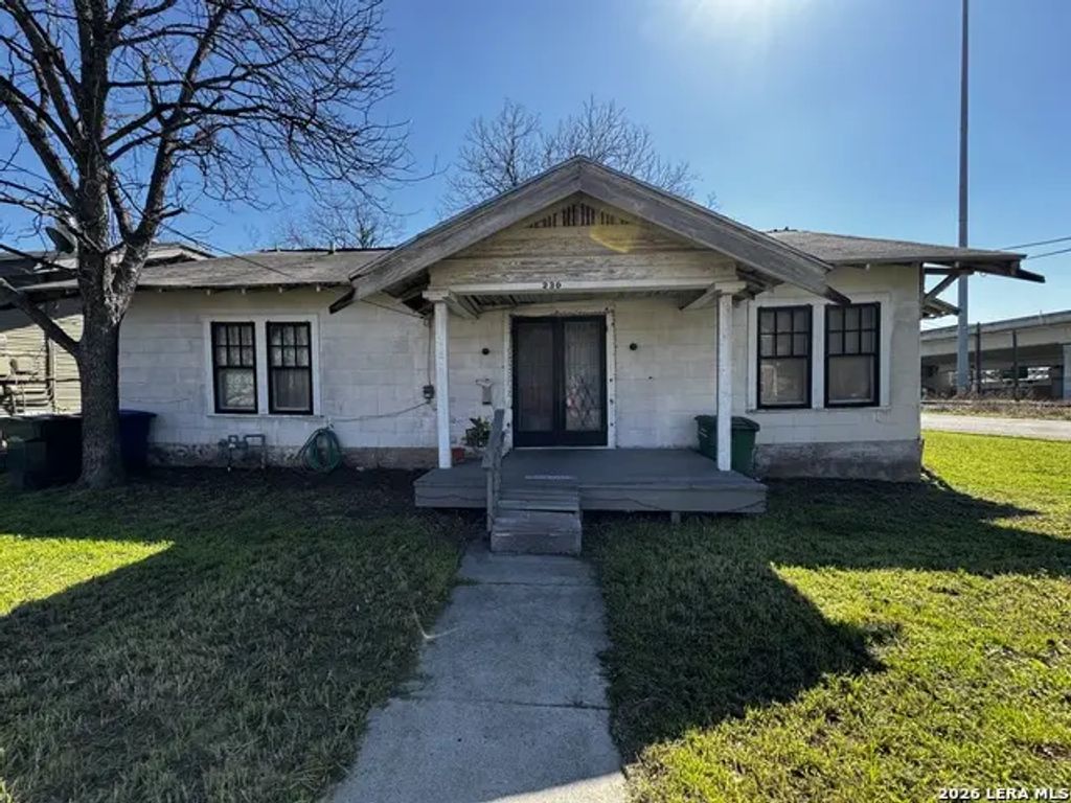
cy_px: 402
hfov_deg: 102.1
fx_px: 433
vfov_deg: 85.7
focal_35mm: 14
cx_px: 536
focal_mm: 2.22
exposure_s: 1/425
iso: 40
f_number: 2.2
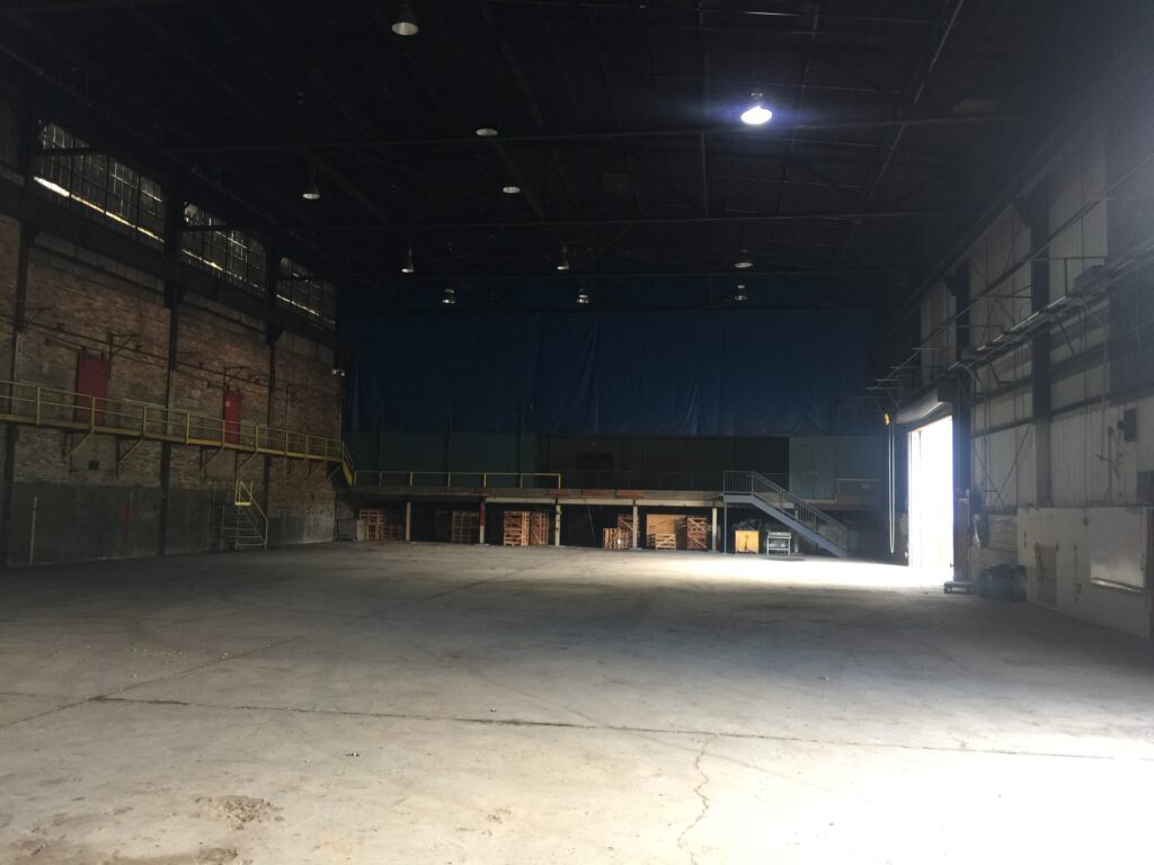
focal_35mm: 29
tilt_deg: +2.7
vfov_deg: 48.2
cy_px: 432
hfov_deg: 61.7
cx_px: 577
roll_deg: -2.5
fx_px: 967
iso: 50
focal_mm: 4.15
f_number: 2.2
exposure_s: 1/15
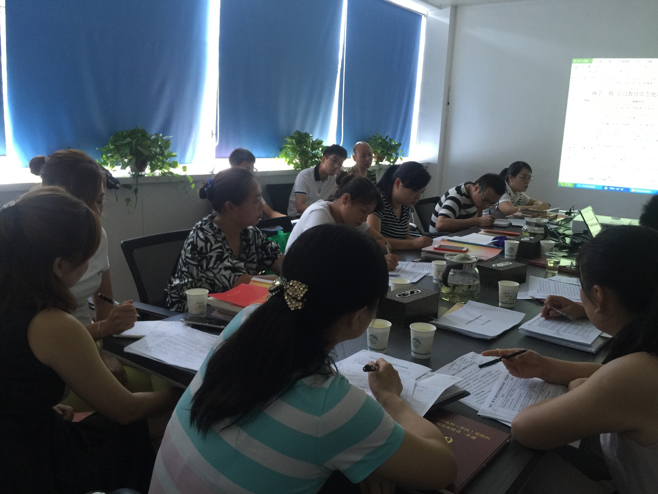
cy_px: 247
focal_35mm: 29
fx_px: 551
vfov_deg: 48.2
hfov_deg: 61.7
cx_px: 329
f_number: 2.2
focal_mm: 4.15
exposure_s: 1/15
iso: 50
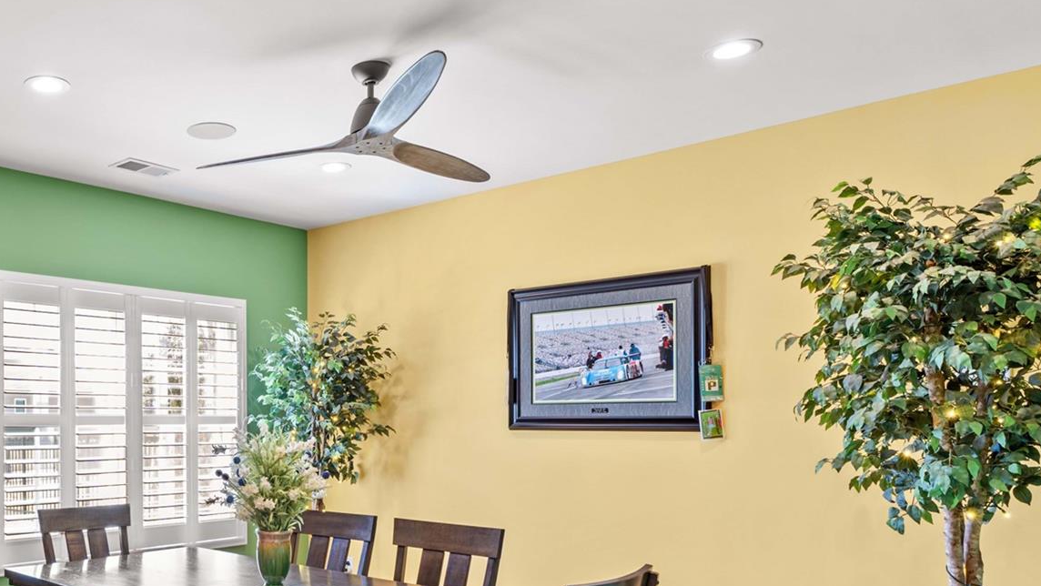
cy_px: 434
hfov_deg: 58.9
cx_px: 196
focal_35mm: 30
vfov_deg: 38.1
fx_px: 828
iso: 100
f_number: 8
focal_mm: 16
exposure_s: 1/2.5
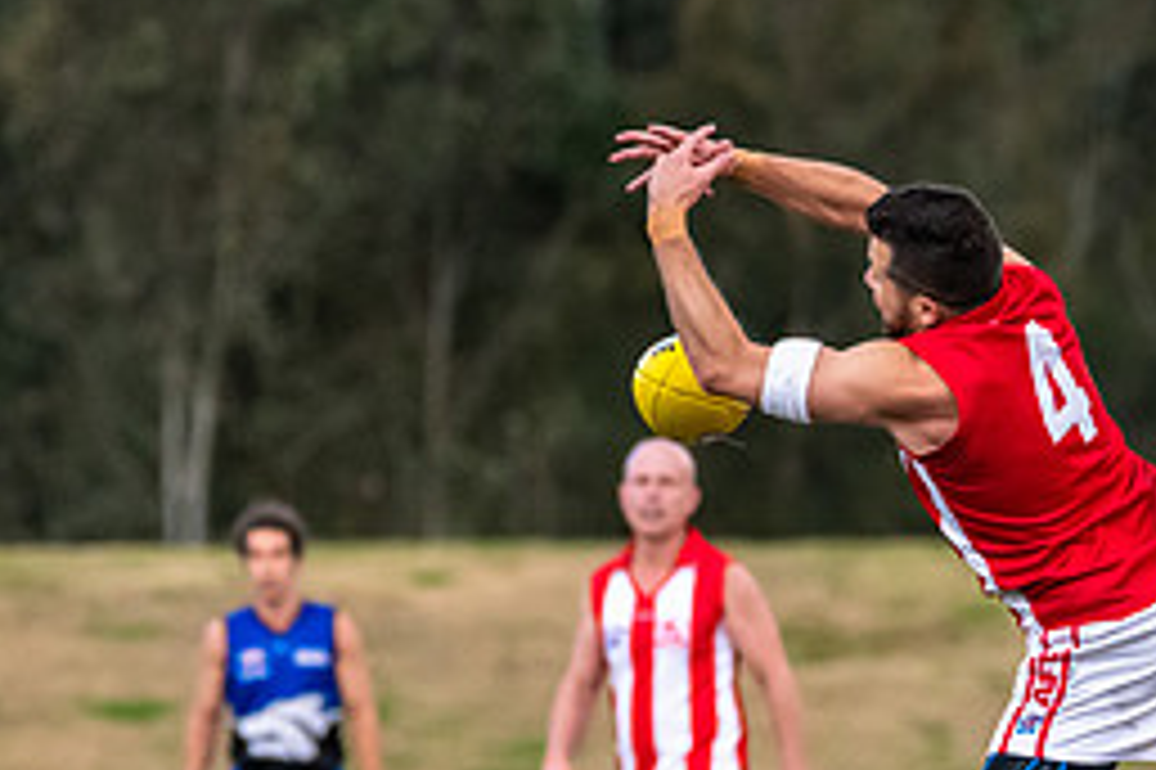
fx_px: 27789
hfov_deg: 2.4
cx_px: 852
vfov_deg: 1.6
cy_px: 819
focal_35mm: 866
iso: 2800
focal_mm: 300
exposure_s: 1/1600
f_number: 5.6
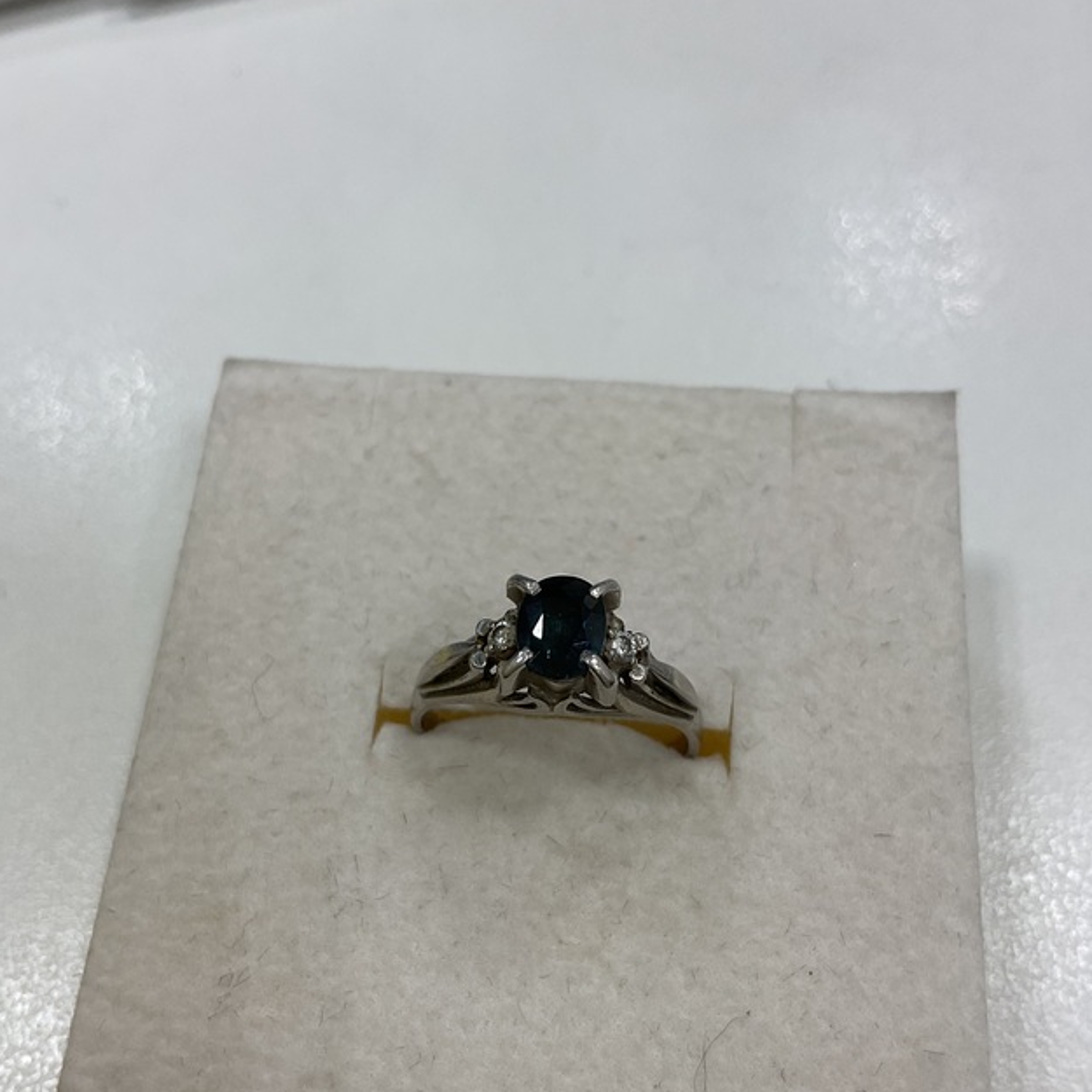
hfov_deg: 47.2
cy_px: 646
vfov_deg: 47.0
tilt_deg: -65.2
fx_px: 1249
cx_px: 552
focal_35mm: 35
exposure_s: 1/120
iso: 25
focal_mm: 3
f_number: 1.8
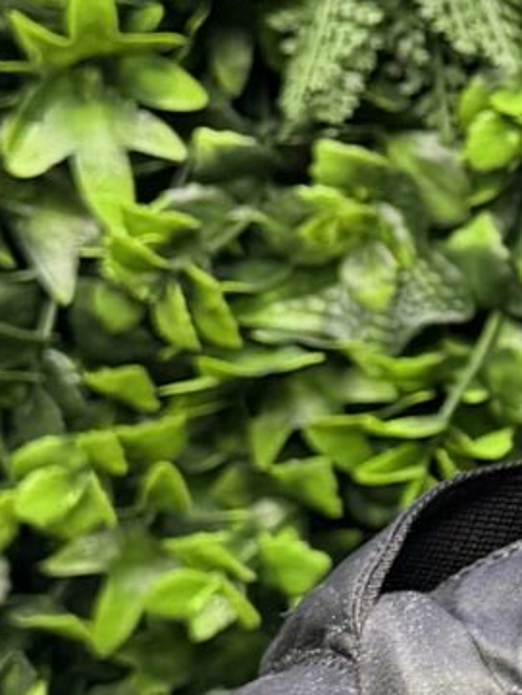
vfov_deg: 11.6
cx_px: 1239
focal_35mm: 170
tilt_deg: -0.1
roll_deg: +0.0
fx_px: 3416
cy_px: 202
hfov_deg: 8.1
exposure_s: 1/63
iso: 250
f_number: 1.78
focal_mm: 6.76
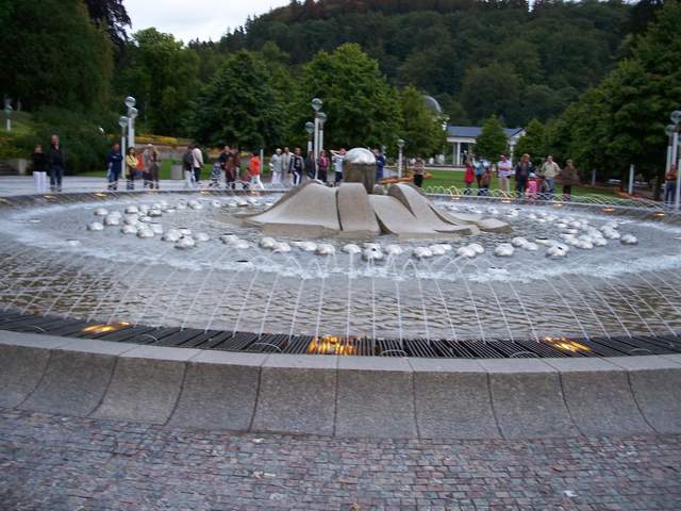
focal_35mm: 37
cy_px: 256
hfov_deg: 50.1
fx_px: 728
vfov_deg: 38.7
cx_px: 340
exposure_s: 1/20
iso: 200
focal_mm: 7.8
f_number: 2.8
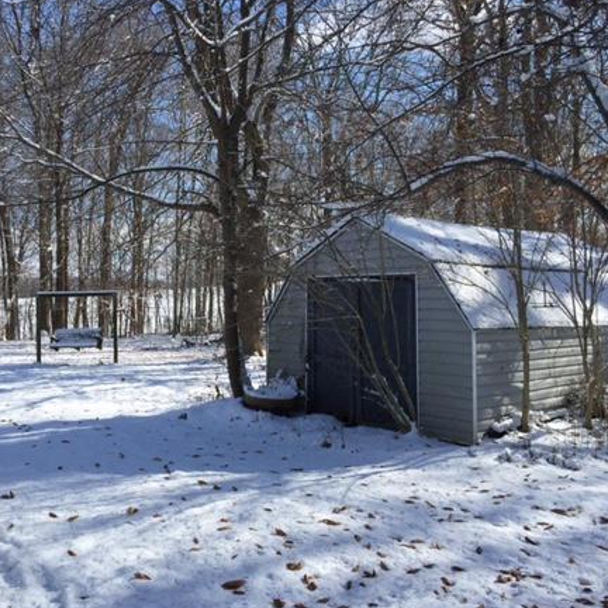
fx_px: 755
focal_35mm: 38
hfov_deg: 43.7
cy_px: 297
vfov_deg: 43.9
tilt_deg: -2.2
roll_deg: +0.6
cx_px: 259
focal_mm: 4.15
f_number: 2.2
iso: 32
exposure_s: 1/2198
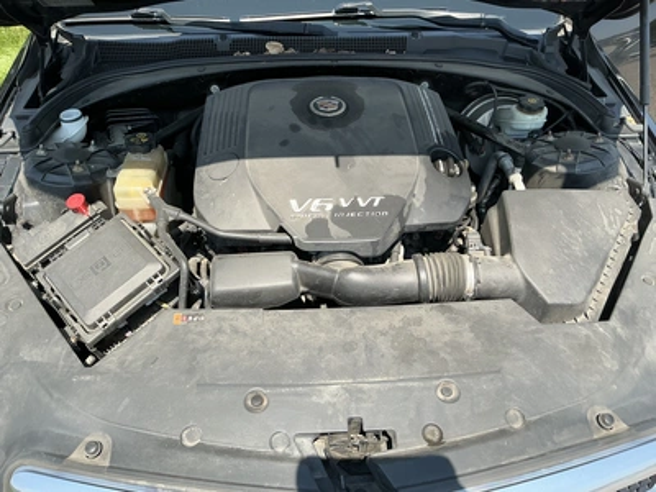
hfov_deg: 63.4
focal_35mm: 28
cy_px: 246
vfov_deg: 49.7
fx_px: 531
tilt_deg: -44.9
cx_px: 328
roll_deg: -1.5
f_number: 1.8
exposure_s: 1/792
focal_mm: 3
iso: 25
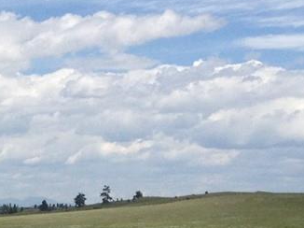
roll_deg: -0.1
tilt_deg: -1.8
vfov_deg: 8.6
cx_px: -287
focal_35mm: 172
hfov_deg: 10.6
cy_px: 225
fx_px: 1509
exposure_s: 1/2762
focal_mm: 4.28
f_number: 2.4
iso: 50
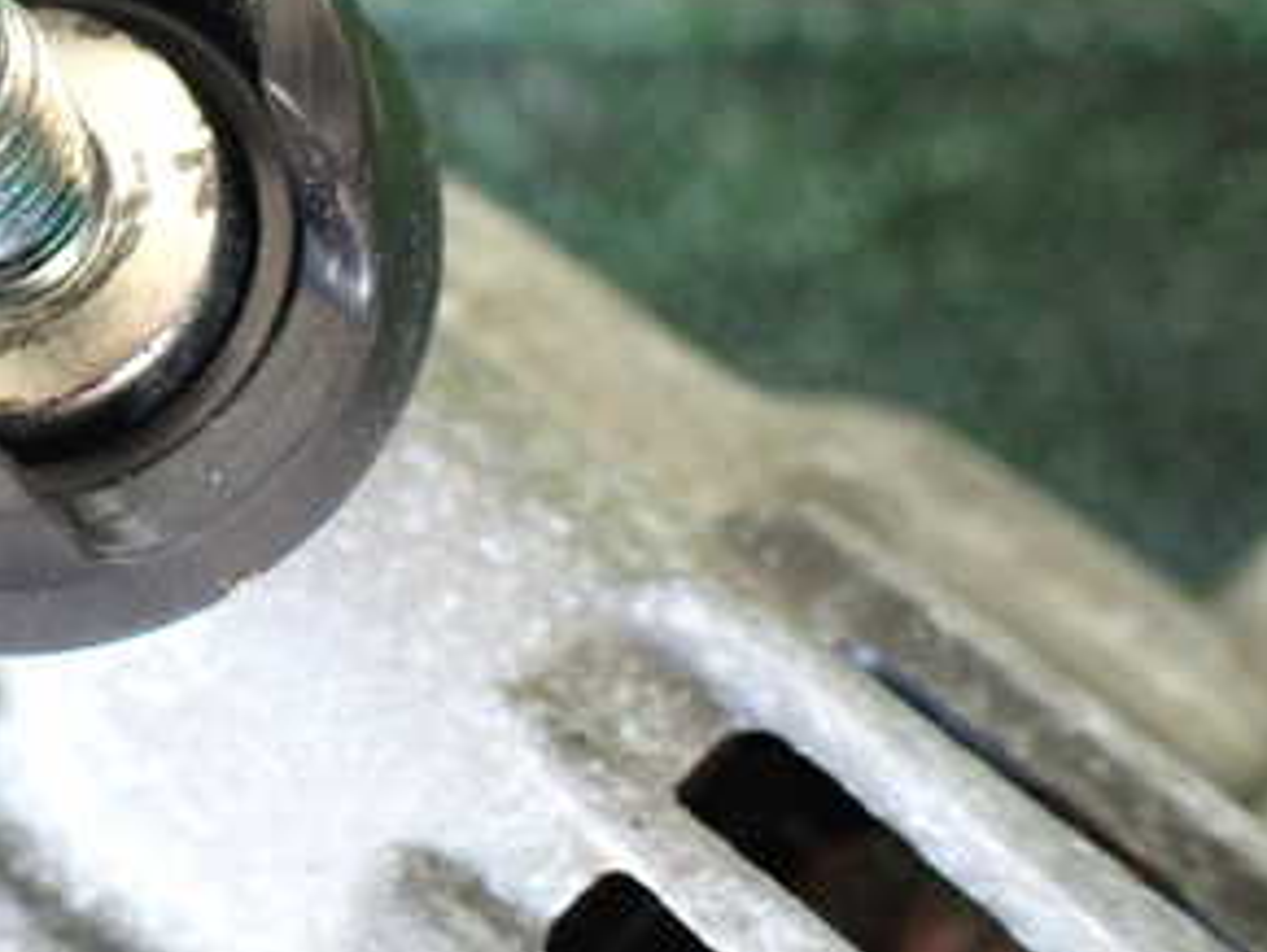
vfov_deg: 23.2
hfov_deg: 29.0
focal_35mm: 62
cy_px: 153
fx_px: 2271
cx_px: -26
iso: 800
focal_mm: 5.4
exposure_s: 1/80
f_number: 2.3
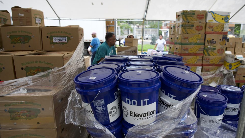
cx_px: 124
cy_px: 73
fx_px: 169
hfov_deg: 71.9
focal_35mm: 26
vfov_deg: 44.4
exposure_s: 1/250
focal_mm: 24
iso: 200
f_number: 4.5
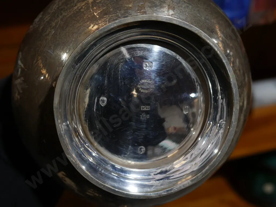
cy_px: 104
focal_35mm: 50
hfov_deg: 38.2
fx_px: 399
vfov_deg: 29.1
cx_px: 138
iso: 250
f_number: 5.3
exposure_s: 1/60
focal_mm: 25
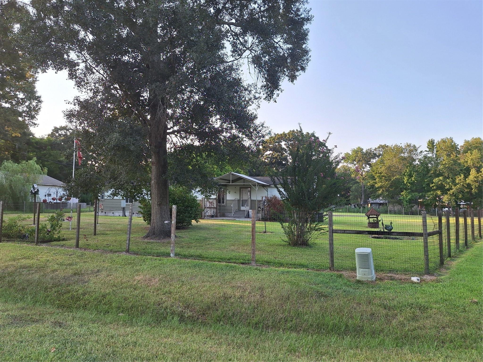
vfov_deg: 58.9
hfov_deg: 73.9
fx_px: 321
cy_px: 181
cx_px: 242
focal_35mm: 23
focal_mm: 5.54
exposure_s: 1/713
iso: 40
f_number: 1.8
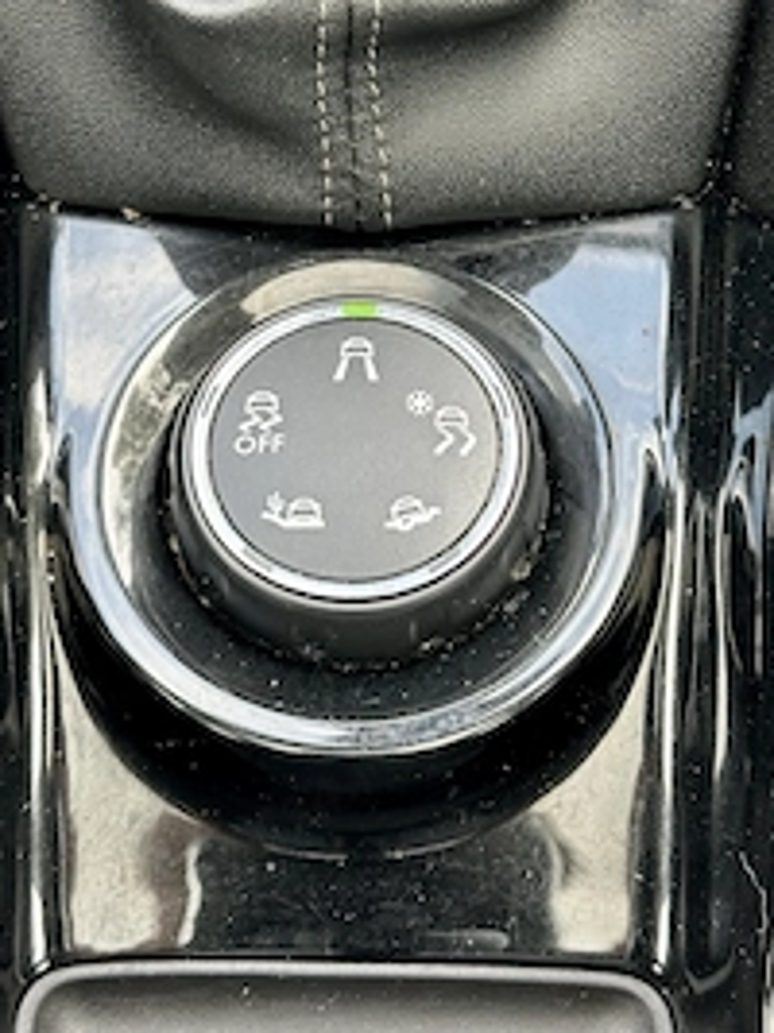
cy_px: 302
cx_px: 418
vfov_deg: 26.8
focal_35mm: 72
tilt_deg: -61.4
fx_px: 2148
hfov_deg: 20.4
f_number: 1.78
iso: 100
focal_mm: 6.86
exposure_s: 1/60
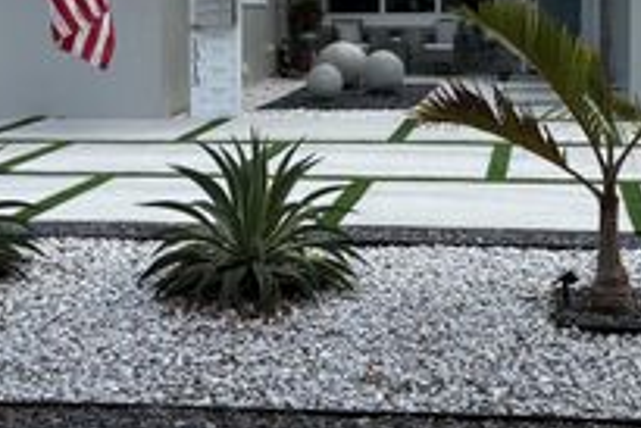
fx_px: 1176
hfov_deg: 30.2
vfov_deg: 20.3
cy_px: 48
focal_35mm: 66
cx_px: 447
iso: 50
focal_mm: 5.96
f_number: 1.6
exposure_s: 1/3125
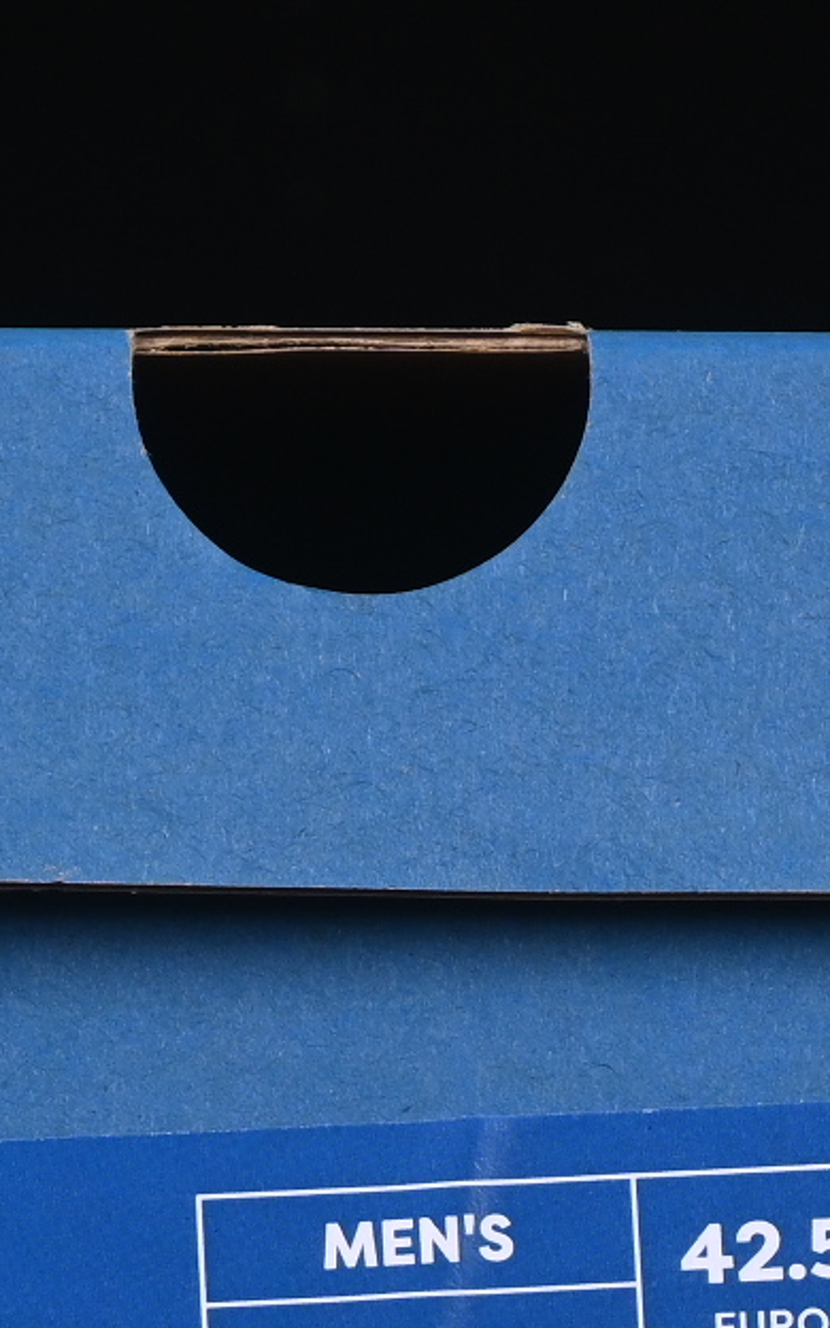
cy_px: 981
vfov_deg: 6.2
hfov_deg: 3.9
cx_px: 426
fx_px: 12342
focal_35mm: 341
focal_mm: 50
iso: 160
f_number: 7.1
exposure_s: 1/60
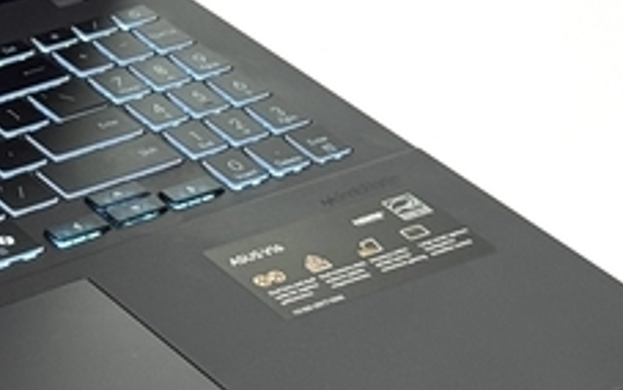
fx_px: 3040
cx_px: -329
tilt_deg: -27.5
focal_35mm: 179
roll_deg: +0.5
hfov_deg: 11.2
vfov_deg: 7.3
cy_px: -8
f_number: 1.78
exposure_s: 1/100
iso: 64
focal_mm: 6.76
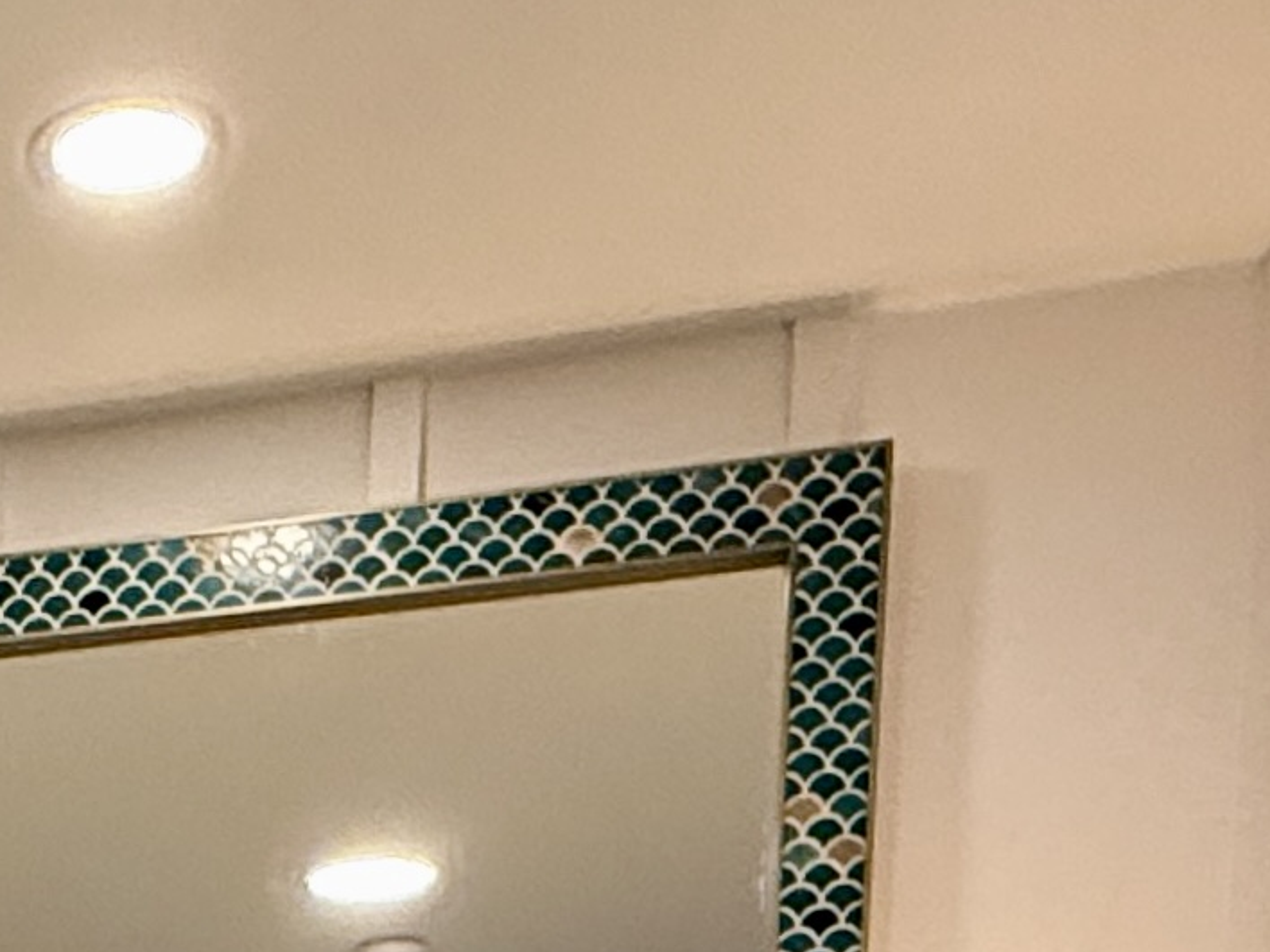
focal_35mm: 71
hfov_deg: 24.9
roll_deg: -3.4
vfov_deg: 16.5
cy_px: 1823
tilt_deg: -2.4
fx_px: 2605
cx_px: -224
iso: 500
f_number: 2.2
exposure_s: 1/120
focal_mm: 2.22
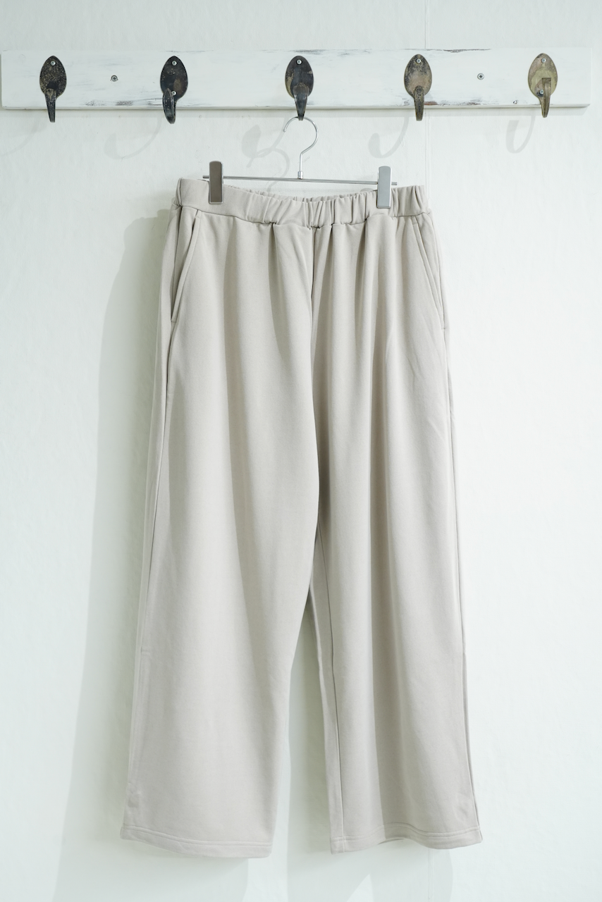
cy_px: 451
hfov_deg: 28.1
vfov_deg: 41.1
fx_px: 1203
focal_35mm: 48
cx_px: 301
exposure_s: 1/30
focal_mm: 48
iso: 1250
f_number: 5.6
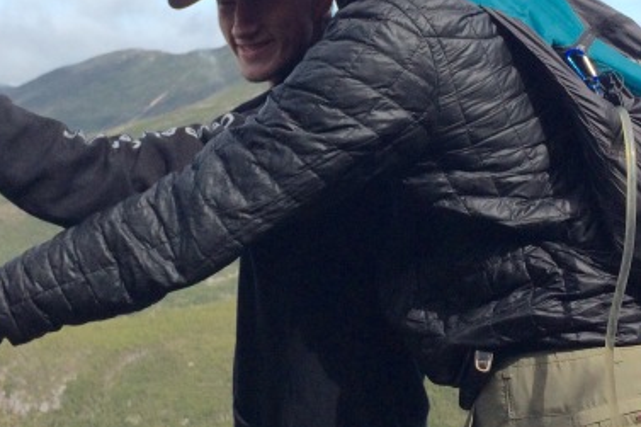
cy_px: 92
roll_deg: -0.3
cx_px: 257
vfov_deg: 21.0
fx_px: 1139
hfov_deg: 31.3
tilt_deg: -5.7
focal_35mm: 64
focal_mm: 4.15
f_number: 2.2
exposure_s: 1/2564
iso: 32
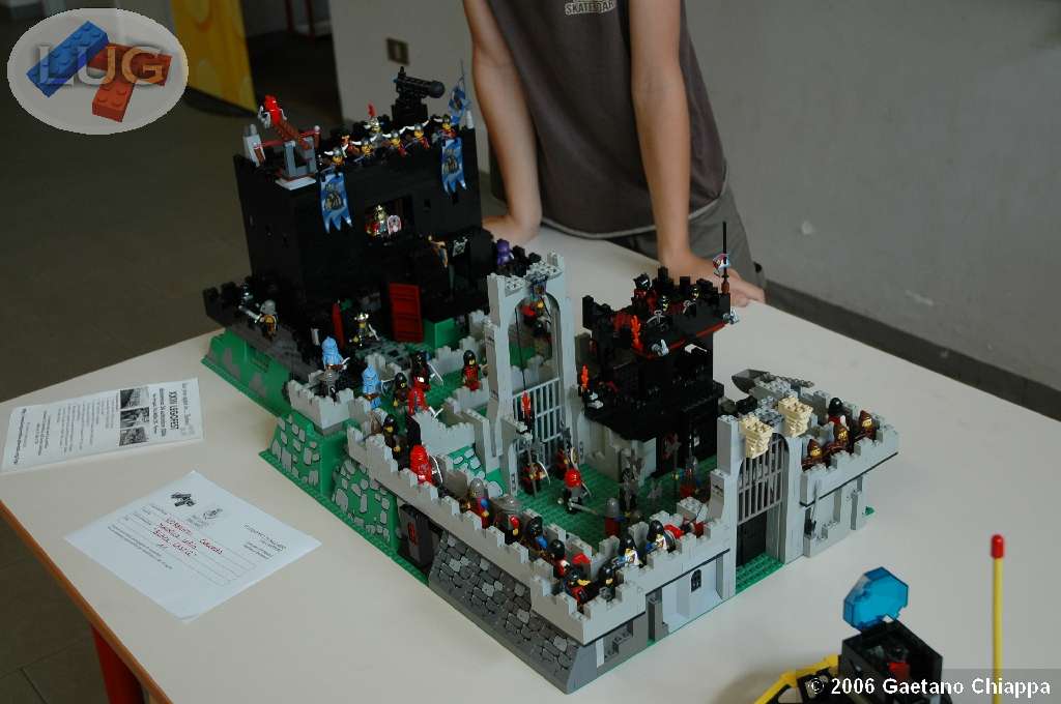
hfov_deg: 42.4
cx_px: 530
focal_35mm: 46
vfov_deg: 28.9
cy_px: 352
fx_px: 1369
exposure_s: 1/30
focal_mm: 31
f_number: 4
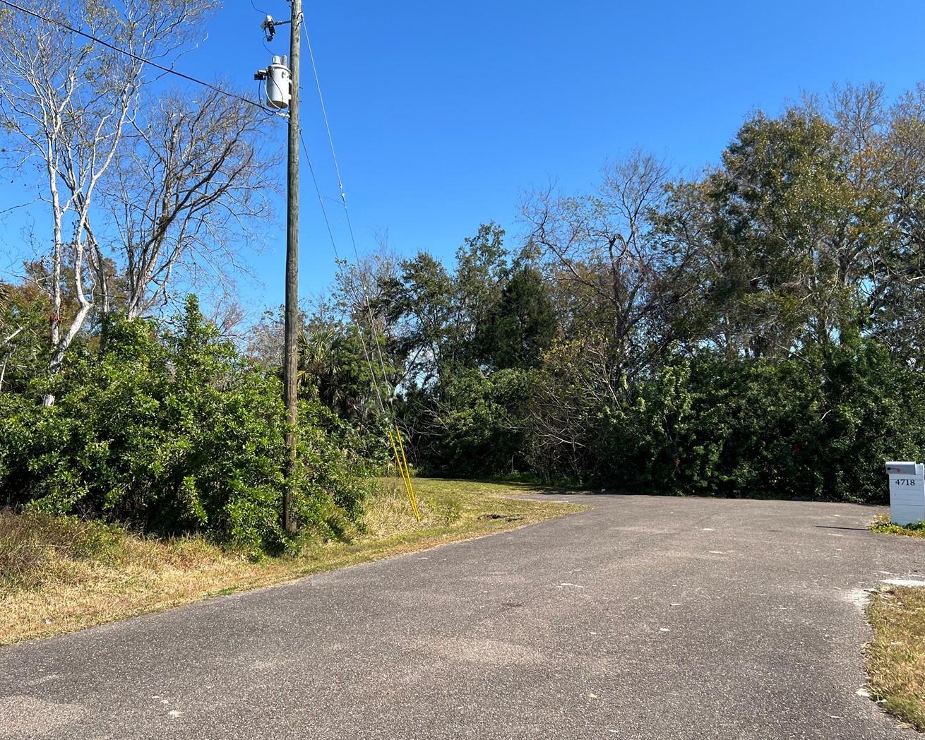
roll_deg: +0.2
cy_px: 364
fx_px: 849
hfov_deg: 57.1
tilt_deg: +4.9
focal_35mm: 31
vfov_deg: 47.1
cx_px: 434
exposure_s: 1/2762
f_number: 1.5
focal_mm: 5.7
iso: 50
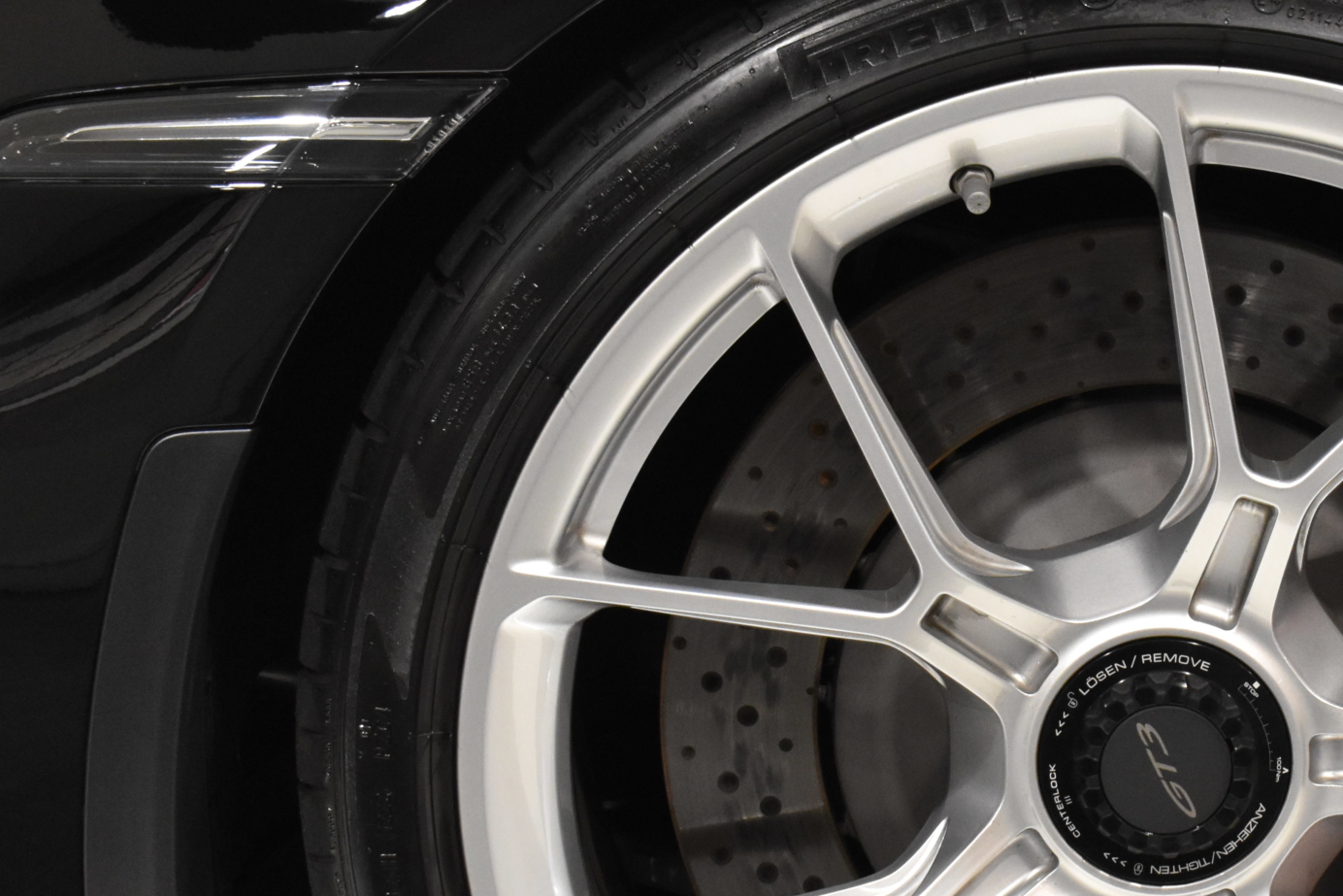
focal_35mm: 111
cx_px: 1214
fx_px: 4141
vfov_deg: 12.3
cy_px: 791
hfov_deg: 18.1
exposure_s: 1/60
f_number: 8
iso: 2500
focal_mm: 40
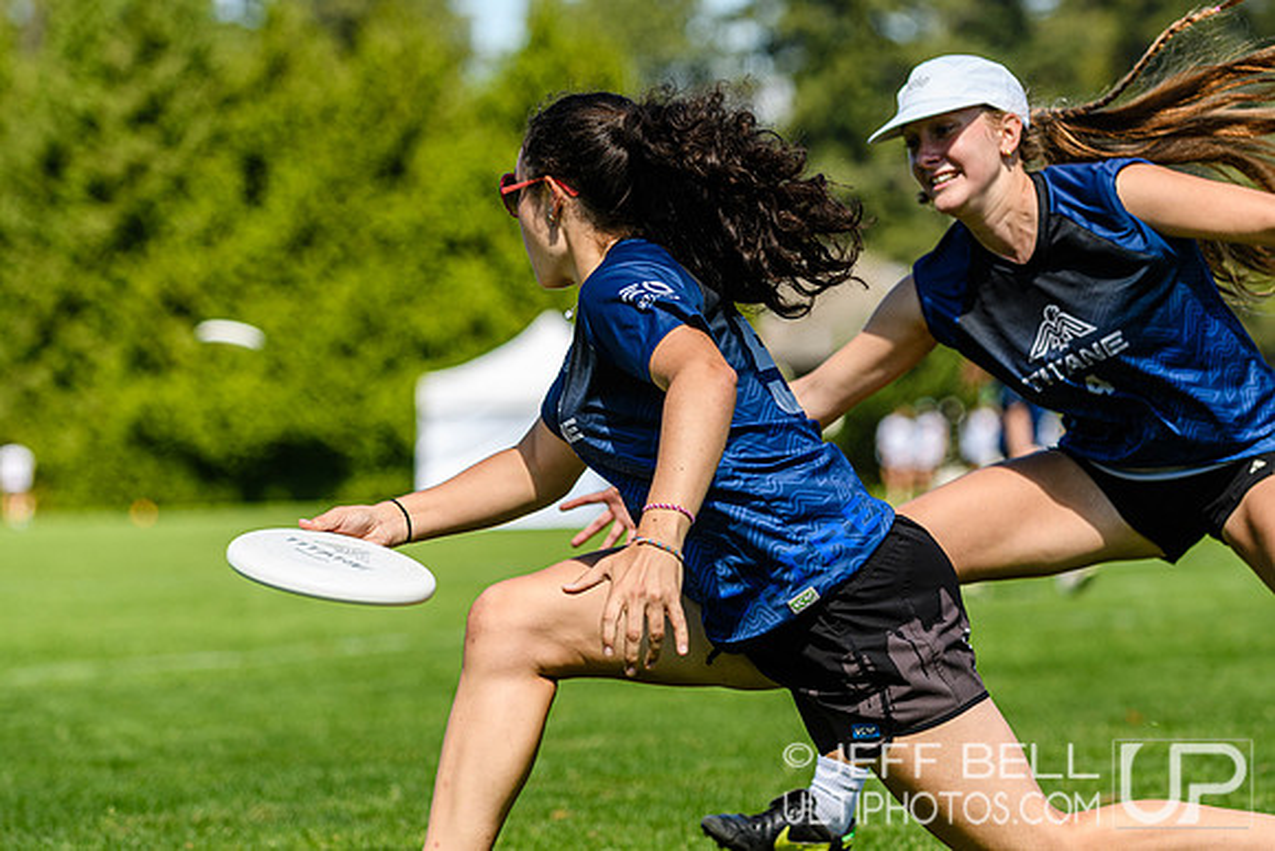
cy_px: 426
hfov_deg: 11.8
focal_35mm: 174
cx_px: 638
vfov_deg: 7.9
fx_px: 6164
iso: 140
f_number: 3.2
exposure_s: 1/1250
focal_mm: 116
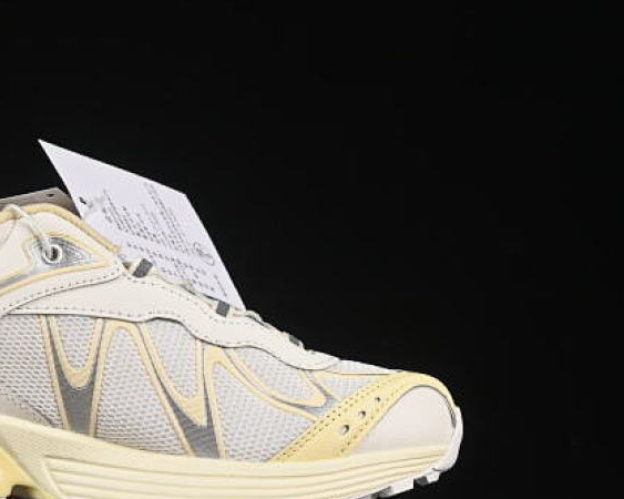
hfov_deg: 14.2
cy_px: 282
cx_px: 80
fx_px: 2492
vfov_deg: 11.4
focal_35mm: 135
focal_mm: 50
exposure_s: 1/80
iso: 160
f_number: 8
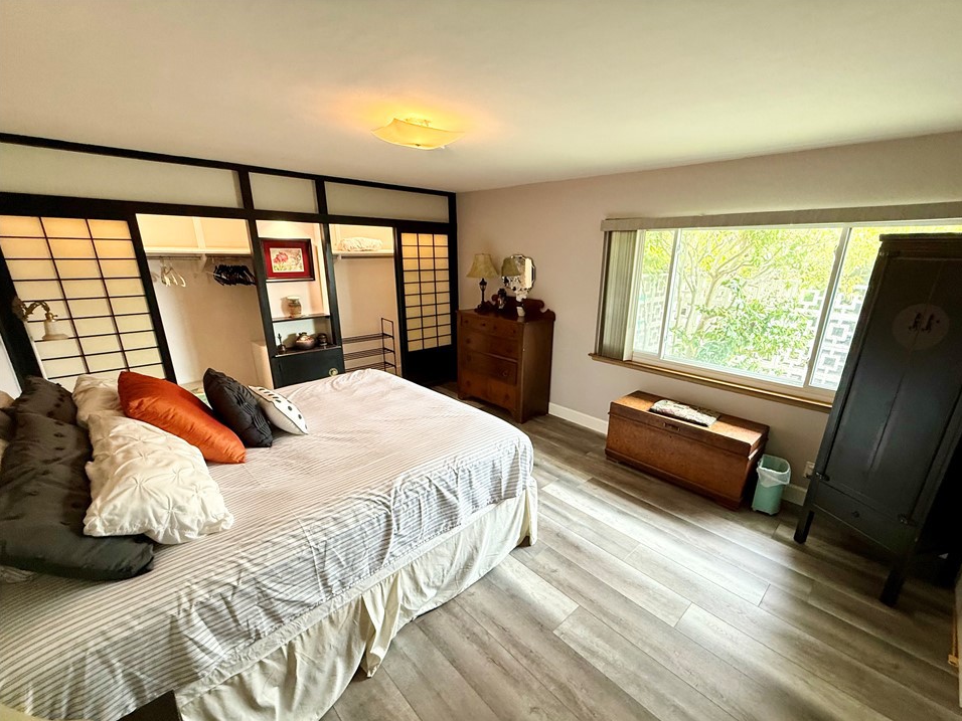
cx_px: 513
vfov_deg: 81.6
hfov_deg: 98.0
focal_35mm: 15
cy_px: 384
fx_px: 417
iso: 200
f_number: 2.2
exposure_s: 1/60
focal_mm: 2.22
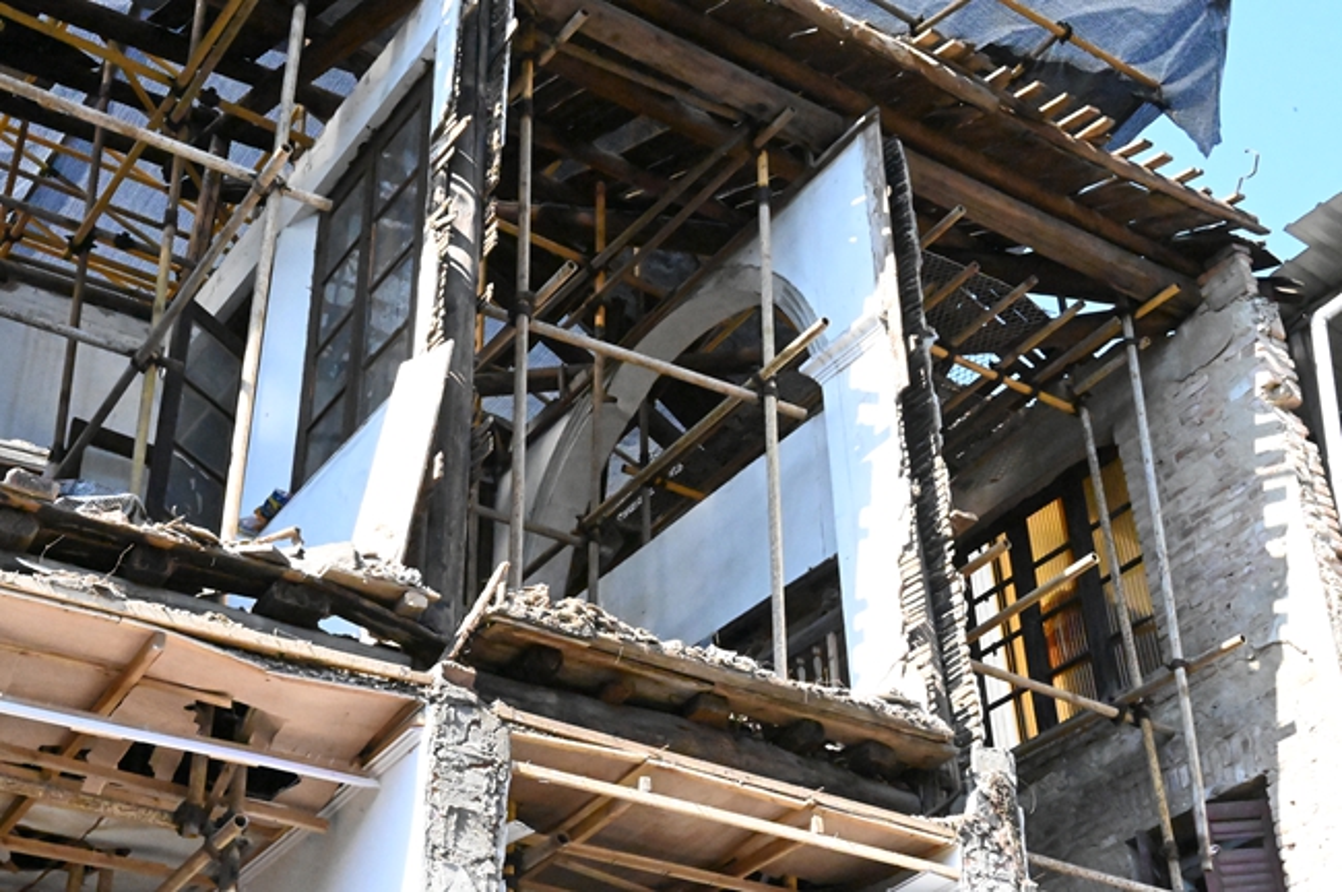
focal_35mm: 47
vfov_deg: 28.6
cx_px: 671
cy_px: 446
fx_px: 1750
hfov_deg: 42.0
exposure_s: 1/2500
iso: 51200
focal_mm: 47
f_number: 25
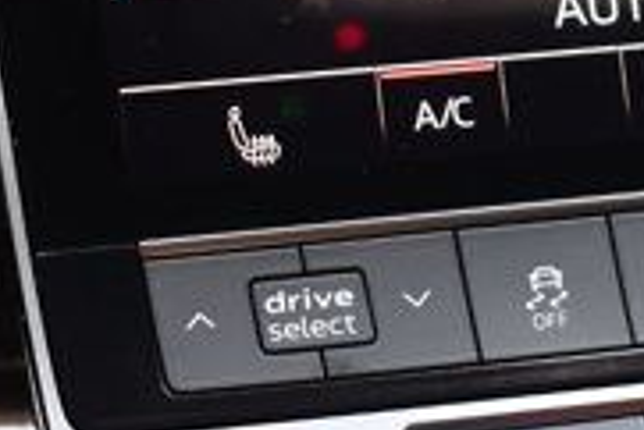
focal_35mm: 127
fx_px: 2274
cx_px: 562
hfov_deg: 15.9
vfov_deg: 10.8
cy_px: 80
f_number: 4
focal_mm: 24
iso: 800
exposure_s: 1/160
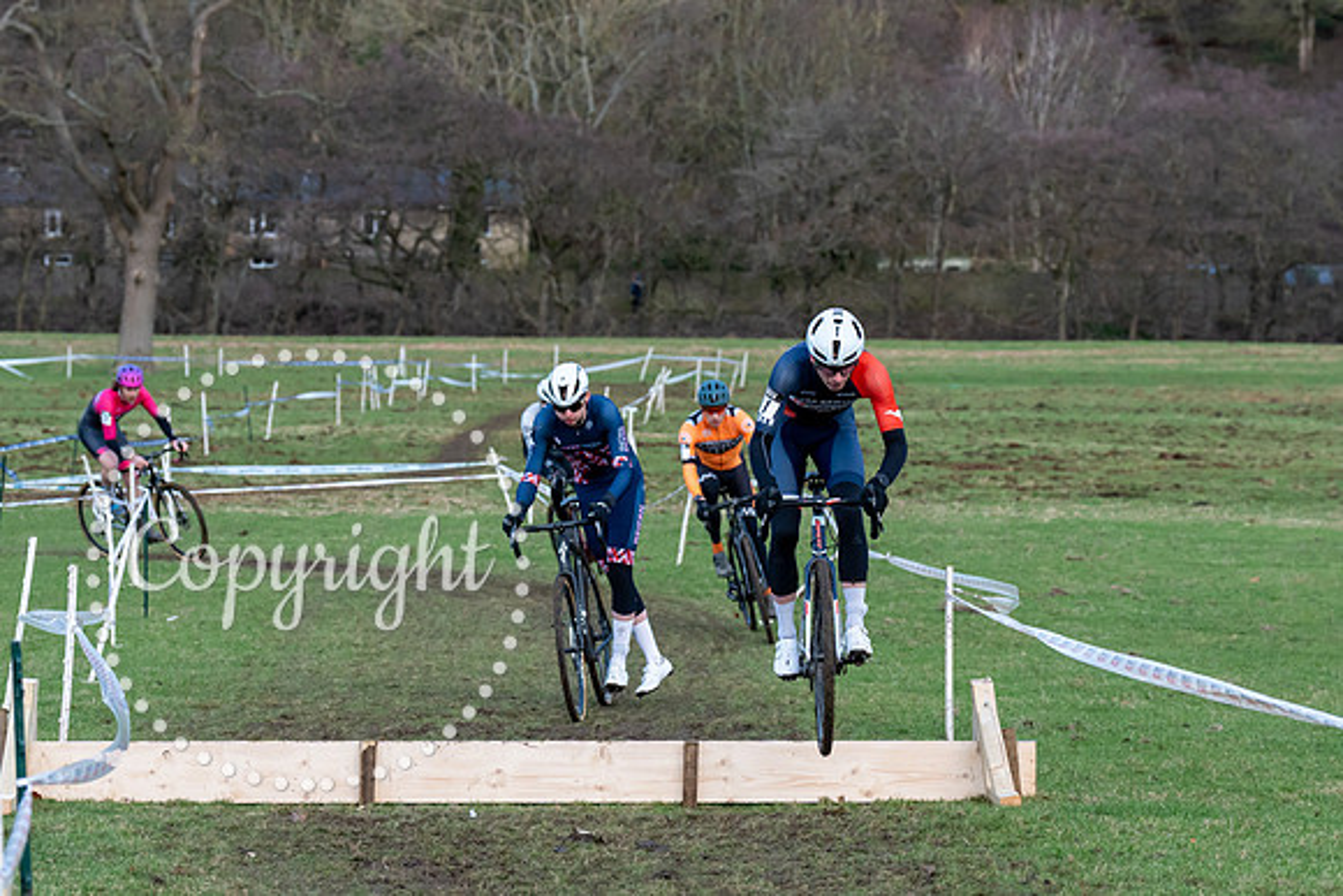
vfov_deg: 11.0
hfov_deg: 16.5
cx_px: 815
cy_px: 499
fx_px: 4637
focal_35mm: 124
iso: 2000
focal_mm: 84
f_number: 4
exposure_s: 1/1000
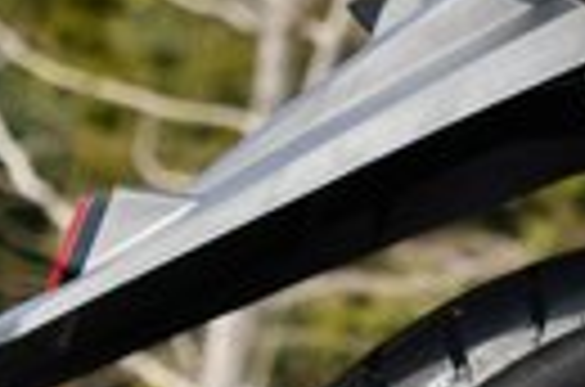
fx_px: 2399
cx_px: 1498
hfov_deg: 11.1
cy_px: 358
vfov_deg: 9.2
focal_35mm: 148
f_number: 3.2
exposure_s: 1/4000
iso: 400
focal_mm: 24
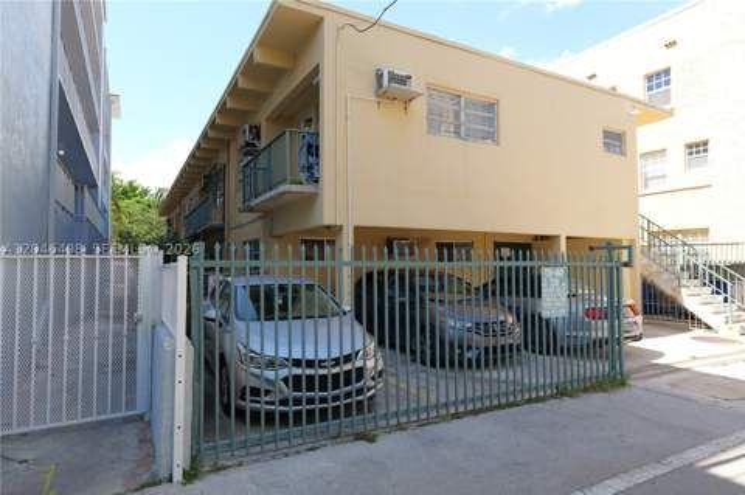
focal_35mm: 21
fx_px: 434
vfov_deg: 59.4
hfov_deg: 81.3
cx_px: 372
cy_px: 248
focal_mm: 21
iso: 100
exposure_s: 1/125
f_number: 5.6
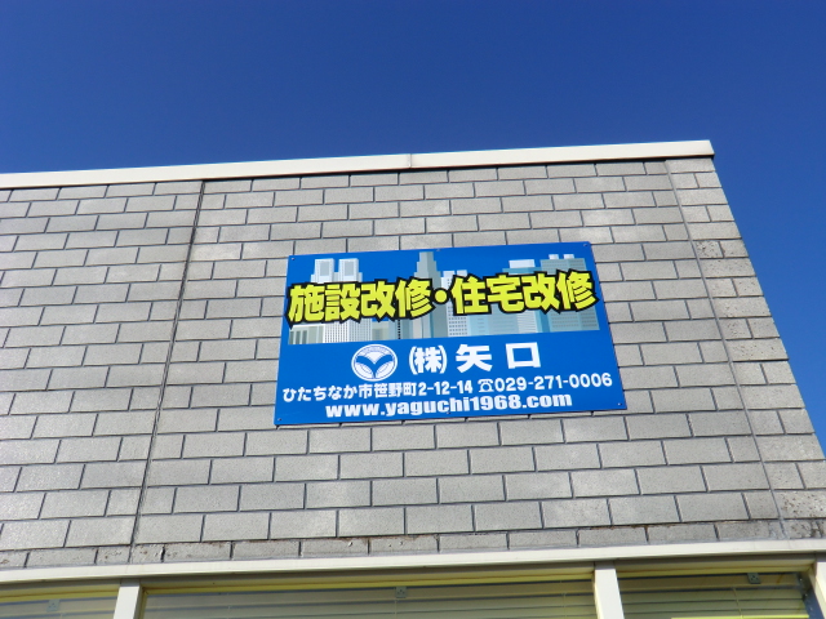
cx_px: 413
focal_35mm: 34
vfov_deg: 41.8
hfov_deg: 54.0
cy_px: 310
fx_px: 811
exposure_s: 1/1000
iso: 64
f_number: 3.6
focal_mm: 6.1
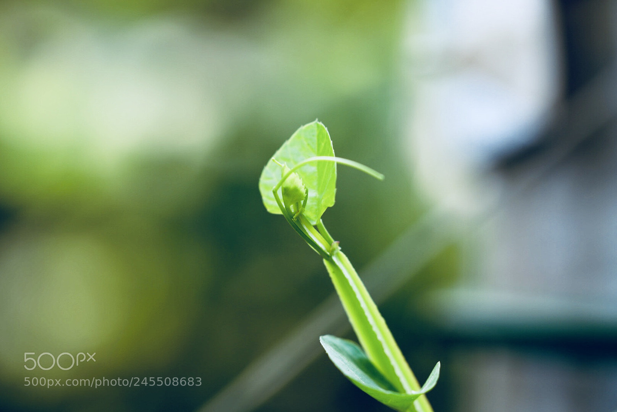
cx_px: 308
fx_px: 2315
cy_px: 206
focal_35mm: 135
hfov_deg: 15.2
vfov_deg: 10.2
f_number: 3.2
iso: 100
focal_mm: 135
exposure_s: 1/160
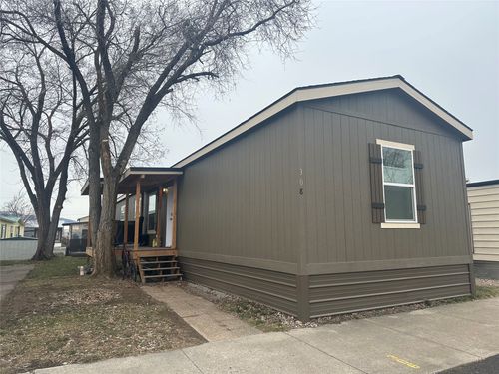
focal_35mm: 24
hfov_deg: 71.6
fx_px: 346
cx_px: 250
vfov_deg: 56.8
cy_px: 187
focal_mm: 6.86
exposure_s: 1/1144
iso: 80
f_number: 1.78
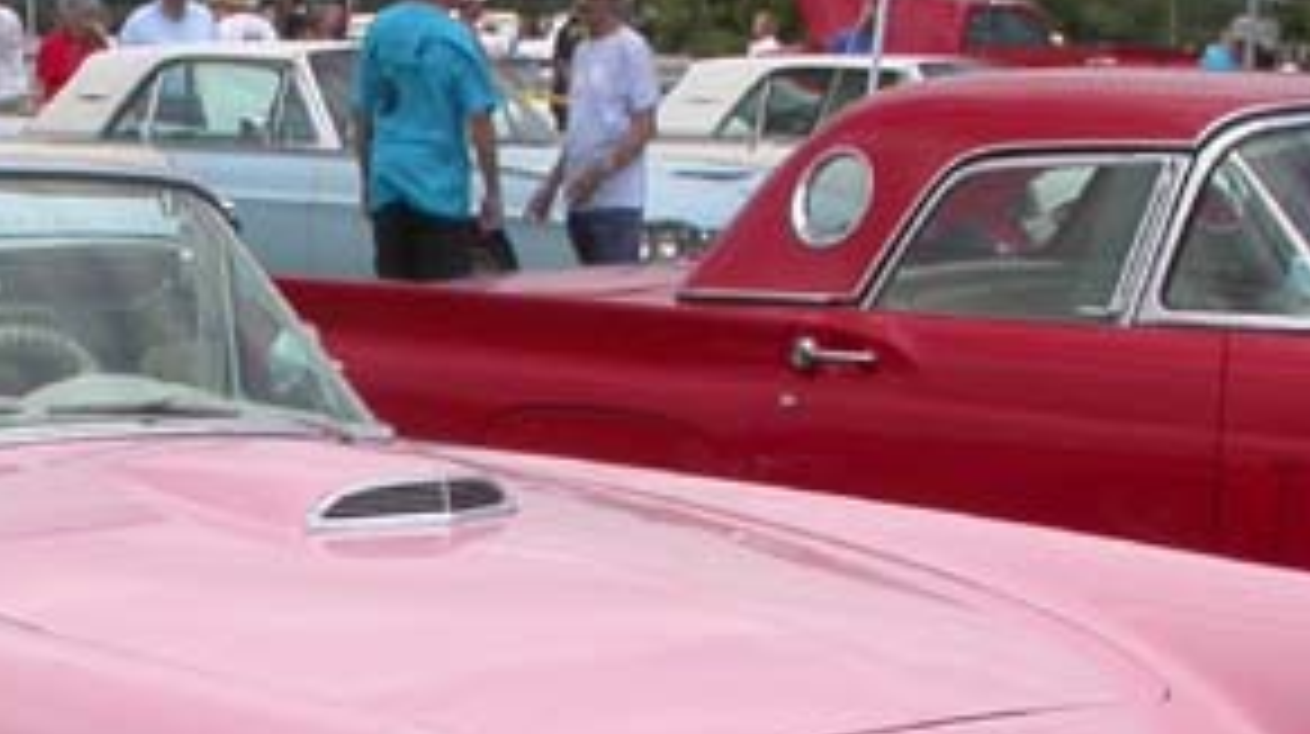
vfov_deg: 10.5
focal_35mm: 114
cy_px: 797
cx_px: 90
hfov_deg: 18.4
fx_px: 3956
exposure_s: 1/387
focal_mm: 7.85
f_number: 7.5
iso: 100
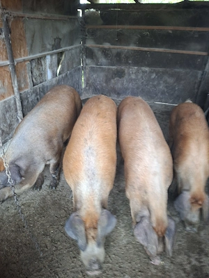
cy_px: 139
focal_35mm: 23
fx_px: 185
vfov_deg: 73.9
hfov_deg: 58.9
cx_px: 104
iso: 400
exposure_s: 1/33
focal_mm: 5.54
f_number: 1.8
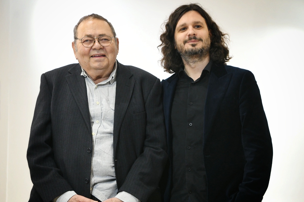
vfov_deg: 17.0
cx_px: 154
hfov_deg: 25.4
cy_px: 124
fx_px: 675
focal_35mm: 80
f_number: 4
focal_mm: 58
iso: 4000
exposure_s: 1/200
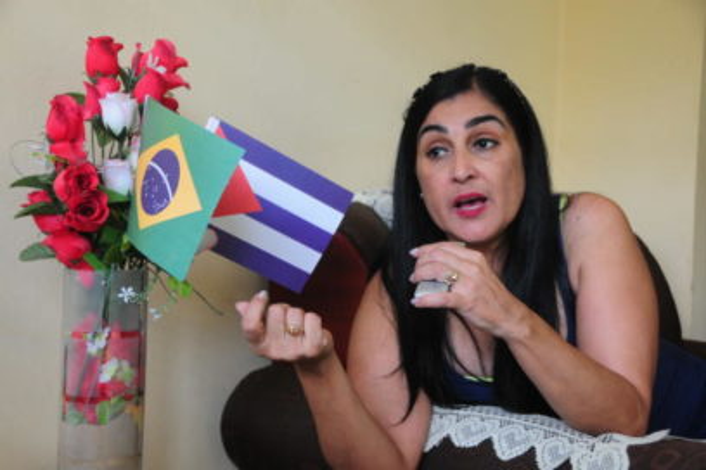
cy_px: 235
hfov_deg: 37.9
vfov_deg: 25.8
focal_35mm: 52
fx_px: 1030
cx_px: 353
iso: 640
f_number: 4.2
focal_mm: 35
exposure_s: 1/80
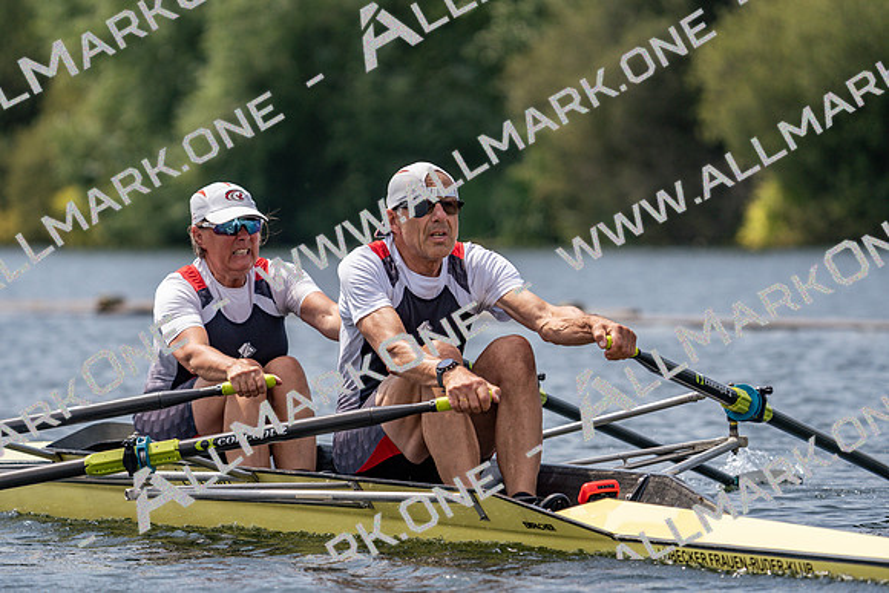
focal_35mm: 324
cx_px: 444
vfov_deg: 4.2
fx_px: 8002
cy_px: 296
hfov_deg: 6.4
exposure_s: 1/1600
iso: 250
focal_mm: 324
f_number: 6.3
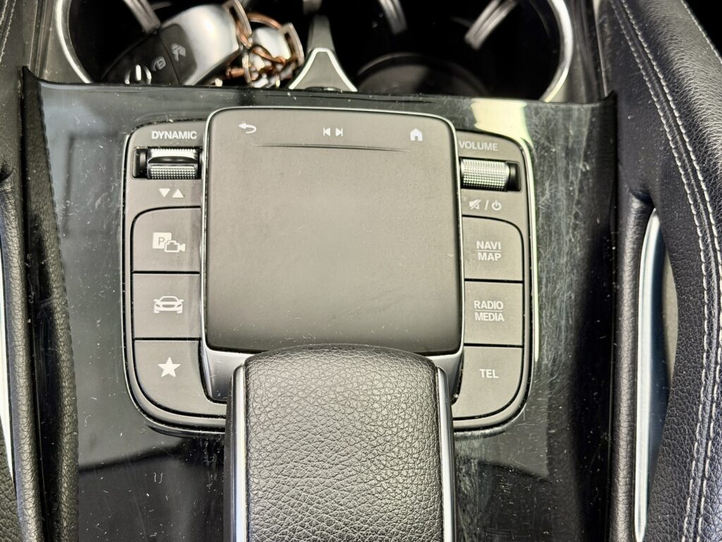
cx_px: 361
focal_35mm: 48
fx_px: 1001
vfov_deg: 30.3
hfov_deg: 39.7
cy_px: 271
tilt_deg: -66.4
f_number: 1.78
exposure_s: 1/35
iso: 320
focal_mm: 6.76
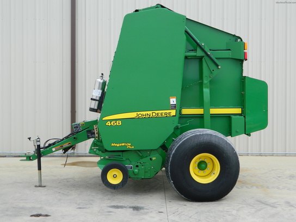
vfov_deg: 25.7
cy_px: 111
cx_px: 148
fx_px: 487
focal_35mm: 57
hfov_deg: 33.8
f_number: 3.8
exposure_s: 1/400
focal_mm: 10.2
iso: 110
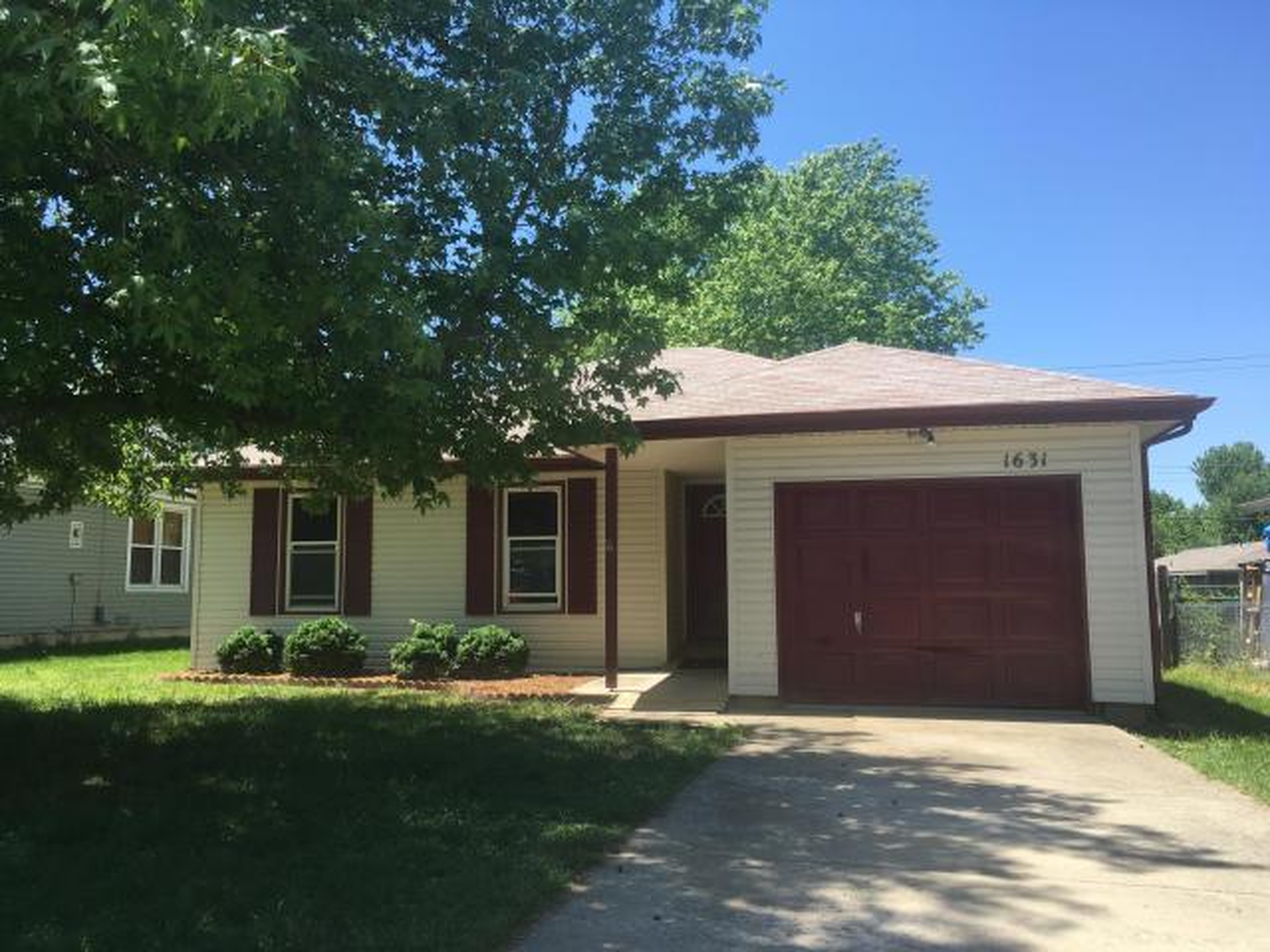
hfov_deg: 61.7
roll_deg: +0.8
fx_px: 1064
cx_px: 635
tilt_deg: +5.2
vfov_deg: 48.2
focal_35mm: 29
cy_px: 476
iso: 25
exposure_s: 1/761
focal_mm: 4.15
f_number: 2.2
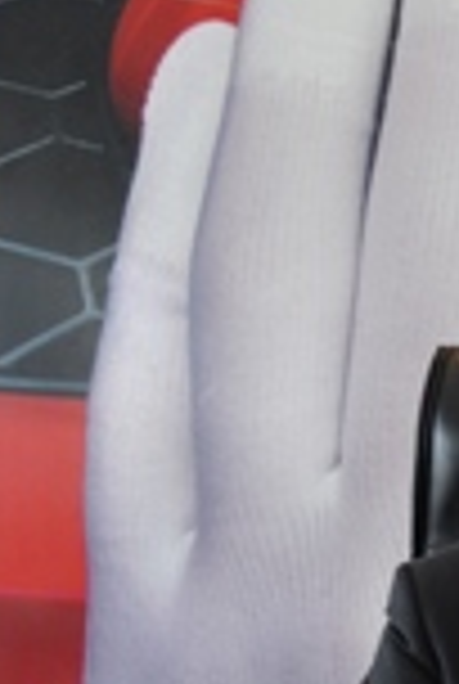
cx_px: 950
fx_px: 1847
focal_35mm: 97
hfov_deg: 12.3
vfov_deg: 20.7
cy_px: 558
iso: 400
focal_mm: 22
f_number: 5
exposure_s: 1/100
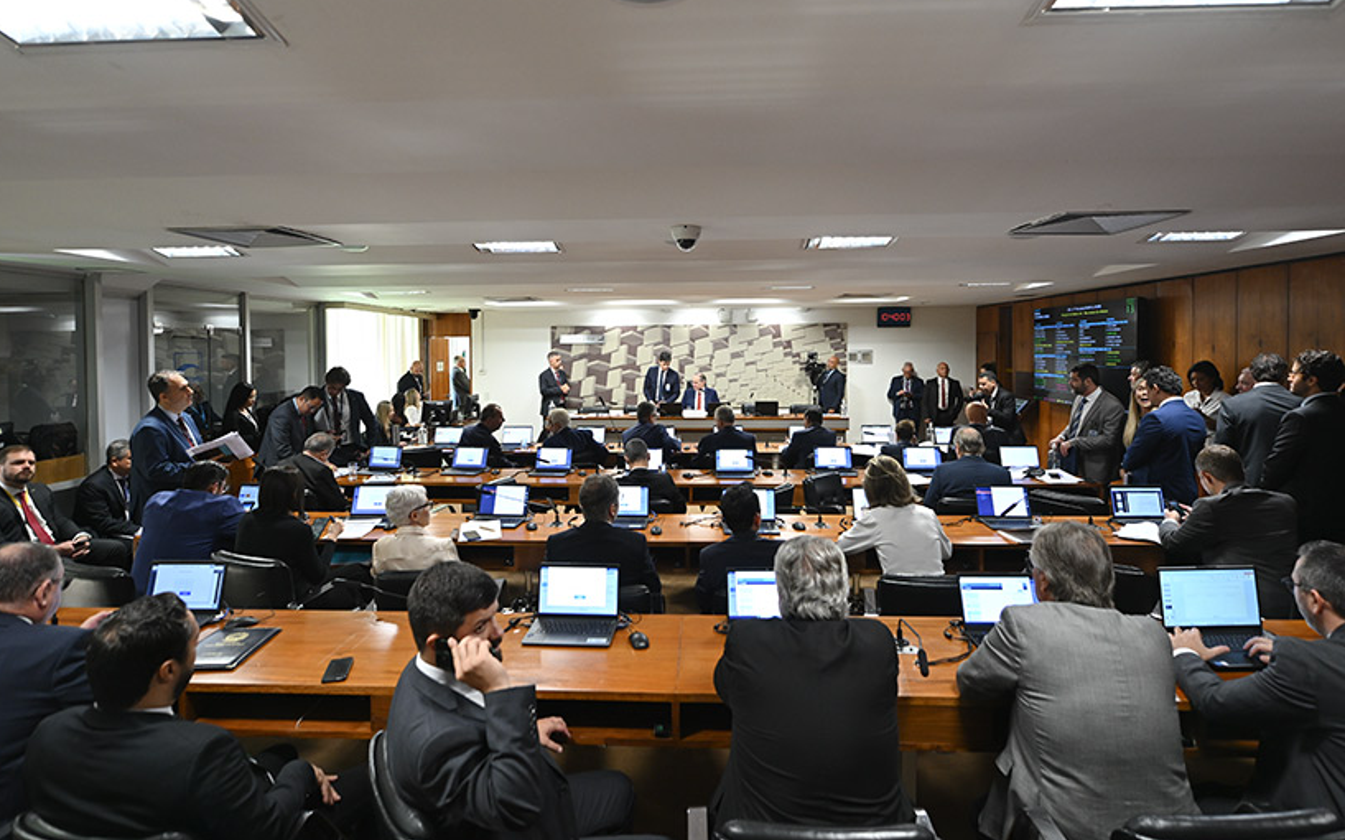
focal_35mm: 15
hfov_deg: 101.5
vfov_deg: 74.6
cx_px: 683
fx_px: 550
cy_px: 458
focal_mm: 14
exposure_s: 1/80
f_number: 2.8
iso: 800
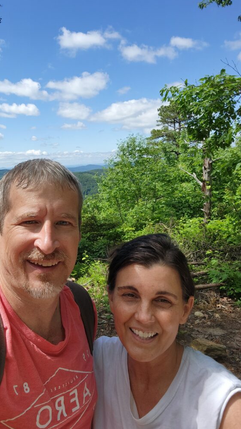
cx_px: 82
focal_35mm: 28
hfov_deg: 41.0
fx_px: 318
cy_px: 218
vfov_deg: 67.9
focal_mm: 3.3
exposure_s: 1/1235
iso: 50
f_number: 2.2
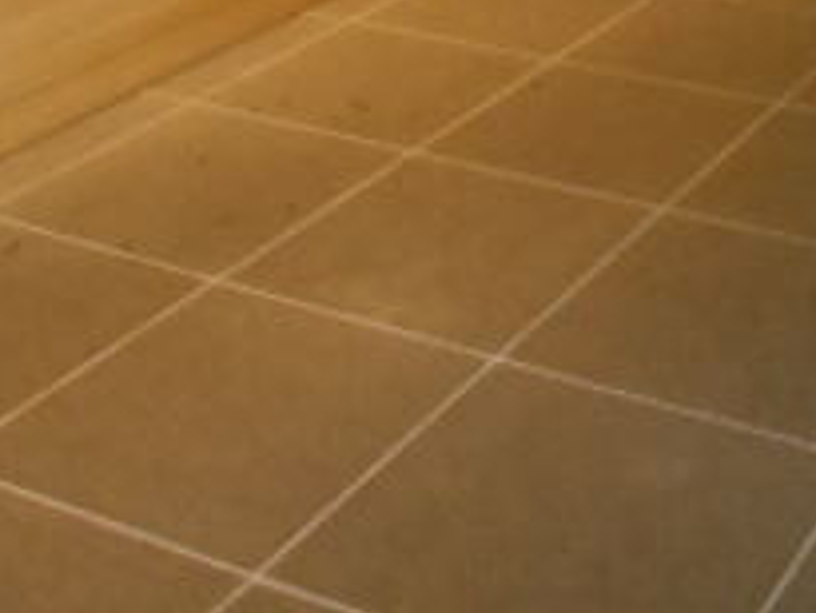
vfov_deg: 16.4
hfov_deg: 24.1
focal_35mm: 81
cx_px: 466
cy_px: -338
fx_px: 1911
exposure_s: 1/25
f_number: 3.4
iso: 800
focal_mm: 4.7
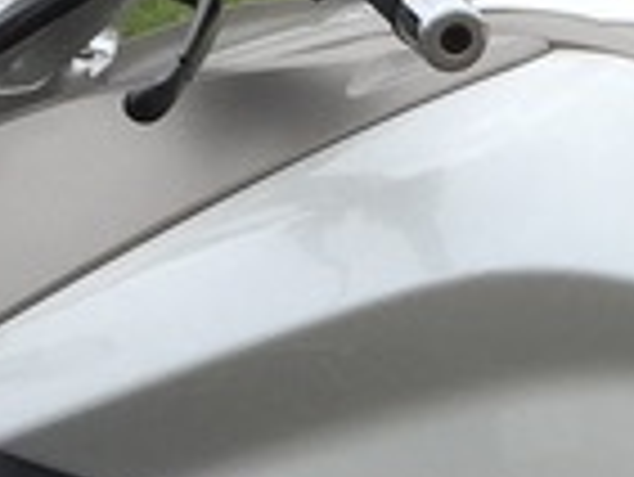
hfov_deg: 9.1
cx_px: 1030
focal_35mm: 210
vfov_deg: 7.0
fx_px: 3849
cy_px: 684
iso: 32
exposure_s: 1/1721
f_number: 2.2
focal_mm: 4.15
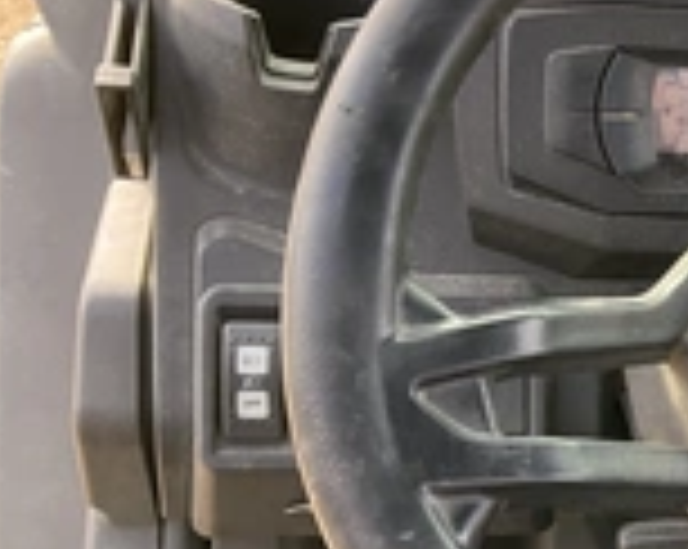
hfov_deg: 23.0
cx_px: 886
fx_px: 1505
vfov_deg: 20.6
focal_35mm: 74
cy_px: 382
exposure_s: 1/122
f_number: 1.8
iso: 32
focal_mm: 3
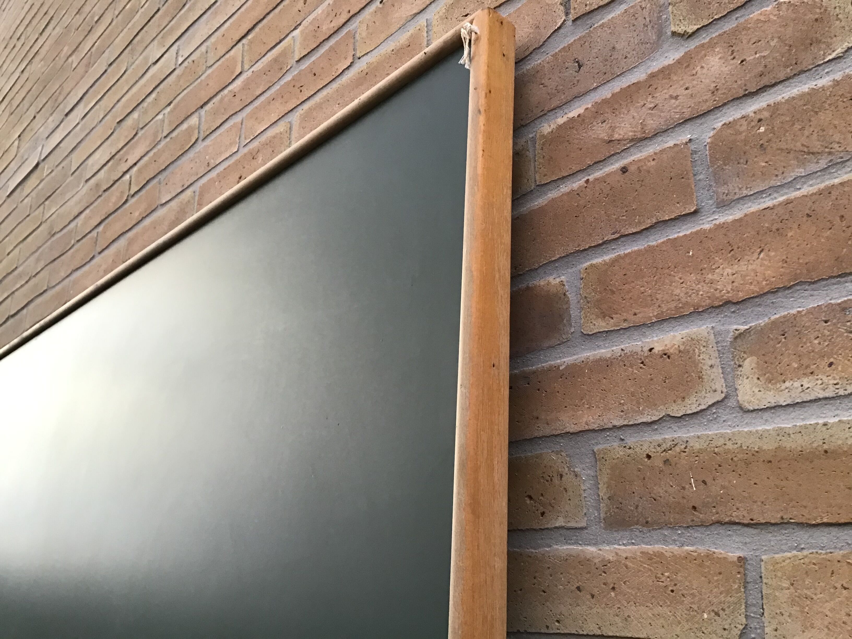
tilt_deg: +19.0
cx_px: 426
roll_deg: +0.5
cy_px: 320
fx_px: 763
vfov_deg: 45.4
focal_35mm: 31
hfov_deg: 58.4
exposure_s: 1/33
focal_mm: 3.3
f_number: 2.4
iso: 64
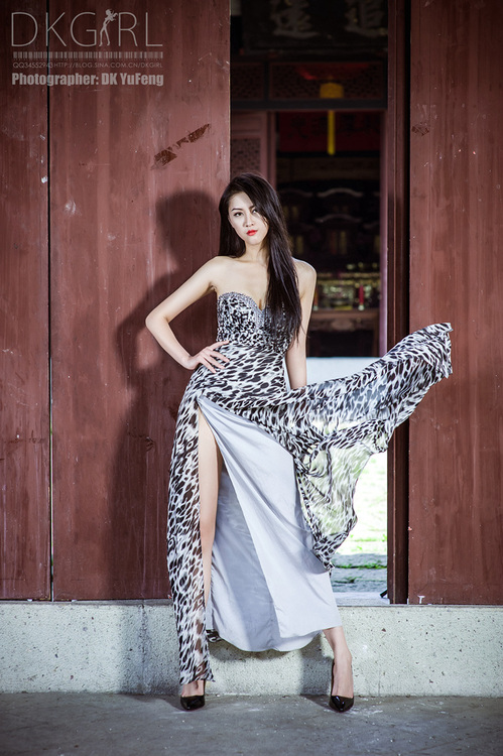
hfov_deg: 16.1
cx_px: 252
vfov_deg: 23.9
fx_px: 1784
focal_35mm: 85
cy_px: 378
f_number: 2.8
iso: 200
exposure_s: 1/250
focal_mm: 85
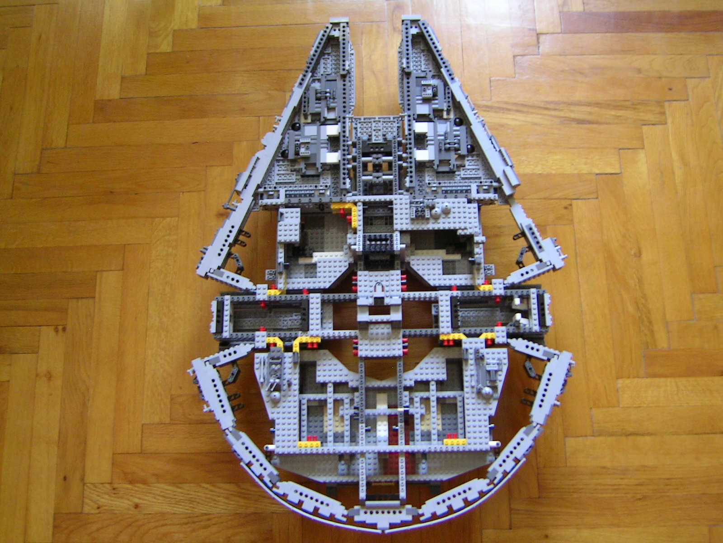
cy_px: 272
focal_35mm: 36
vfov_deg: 39.7
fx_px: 752
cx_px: 362
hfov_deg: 51.4
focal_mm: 5.6
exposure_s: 1/3.8
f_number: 2.8
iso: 100
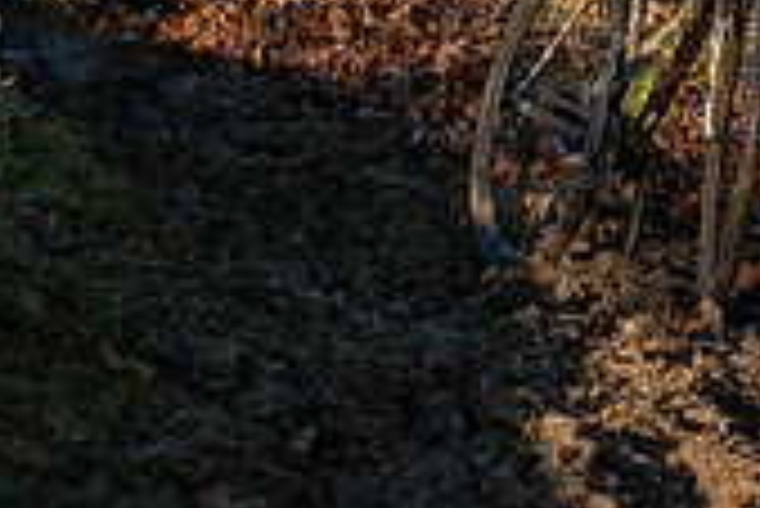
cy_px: -296
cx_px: 710
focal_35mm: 778
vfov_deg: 1.8
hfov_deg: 2.6
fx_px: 16438
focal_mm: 170
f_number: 3.5
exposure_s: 1/1000
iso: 250
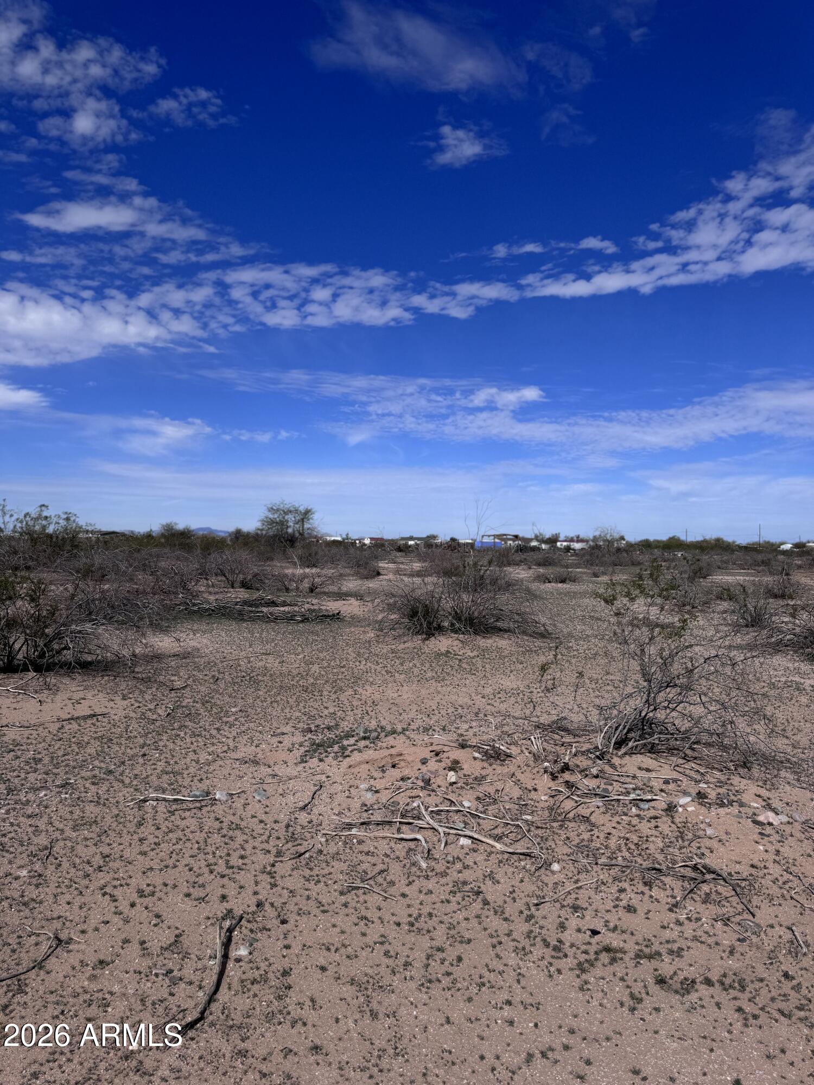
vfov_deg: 71.6
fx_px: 752
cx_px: 407
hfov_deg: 56.8
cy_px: 542
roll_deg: -0.2
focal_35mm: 24
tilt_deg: +0.9
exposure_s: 1/10417
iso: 80
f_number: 1.78
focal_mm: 6.76
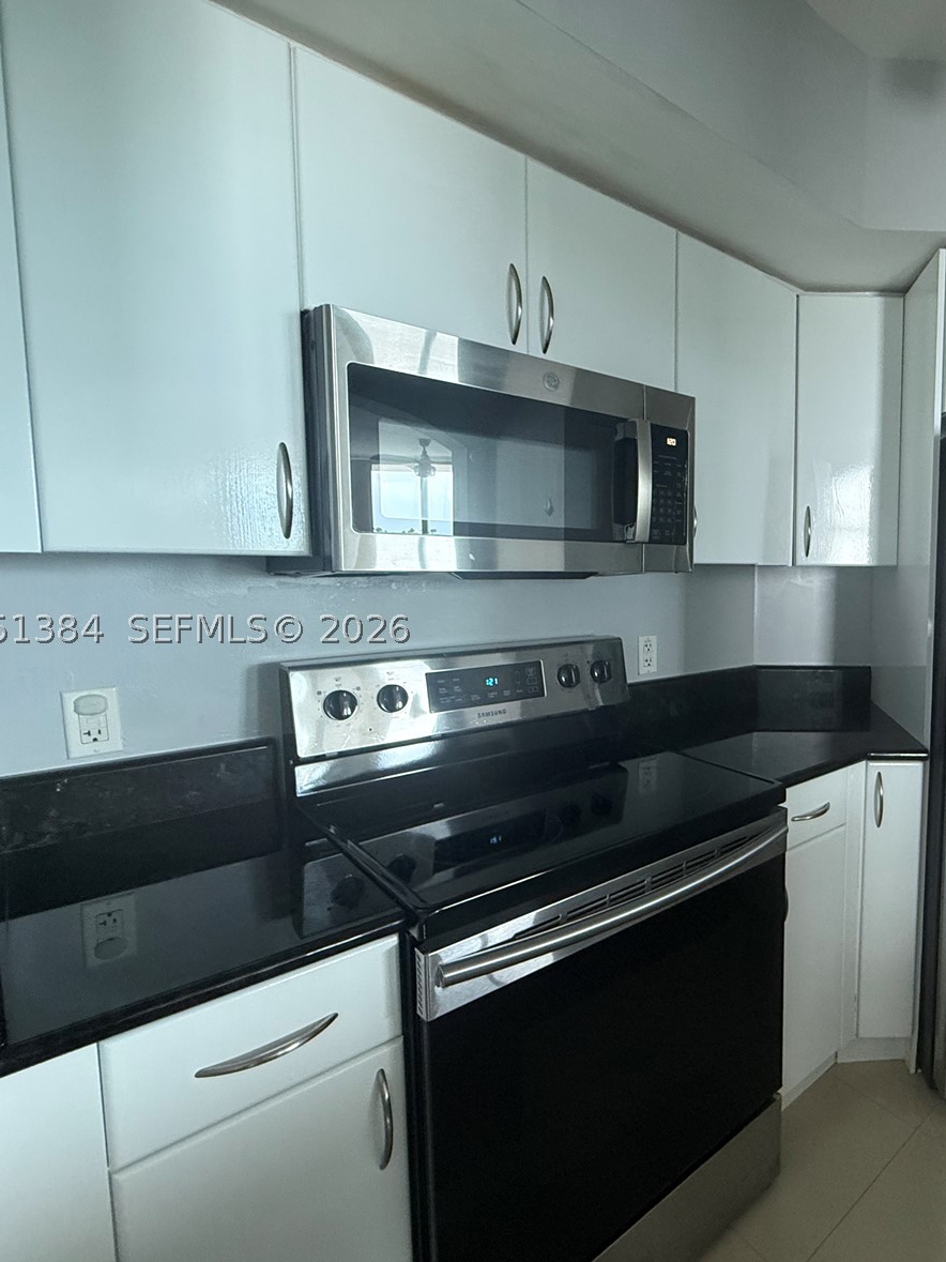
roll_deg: -2.2
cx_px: 737
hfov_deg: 63.6
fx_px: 692
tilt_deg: -5.6
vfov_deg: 84.7
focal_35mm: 19
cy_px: 628
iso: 500
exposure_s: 1/60
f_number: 2.2
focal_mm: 2.22
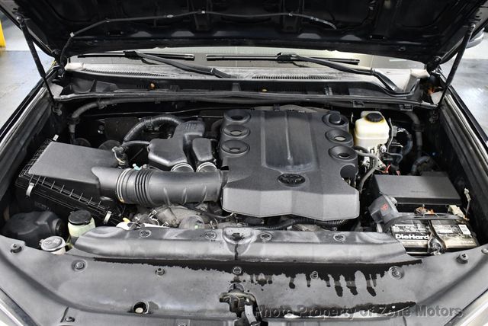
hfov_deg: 53.1
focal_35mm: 36
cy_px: 163
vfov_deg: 36.9
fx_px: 488
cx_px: 244
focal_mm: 18
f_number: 3.5
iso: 3200
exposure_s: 1/80
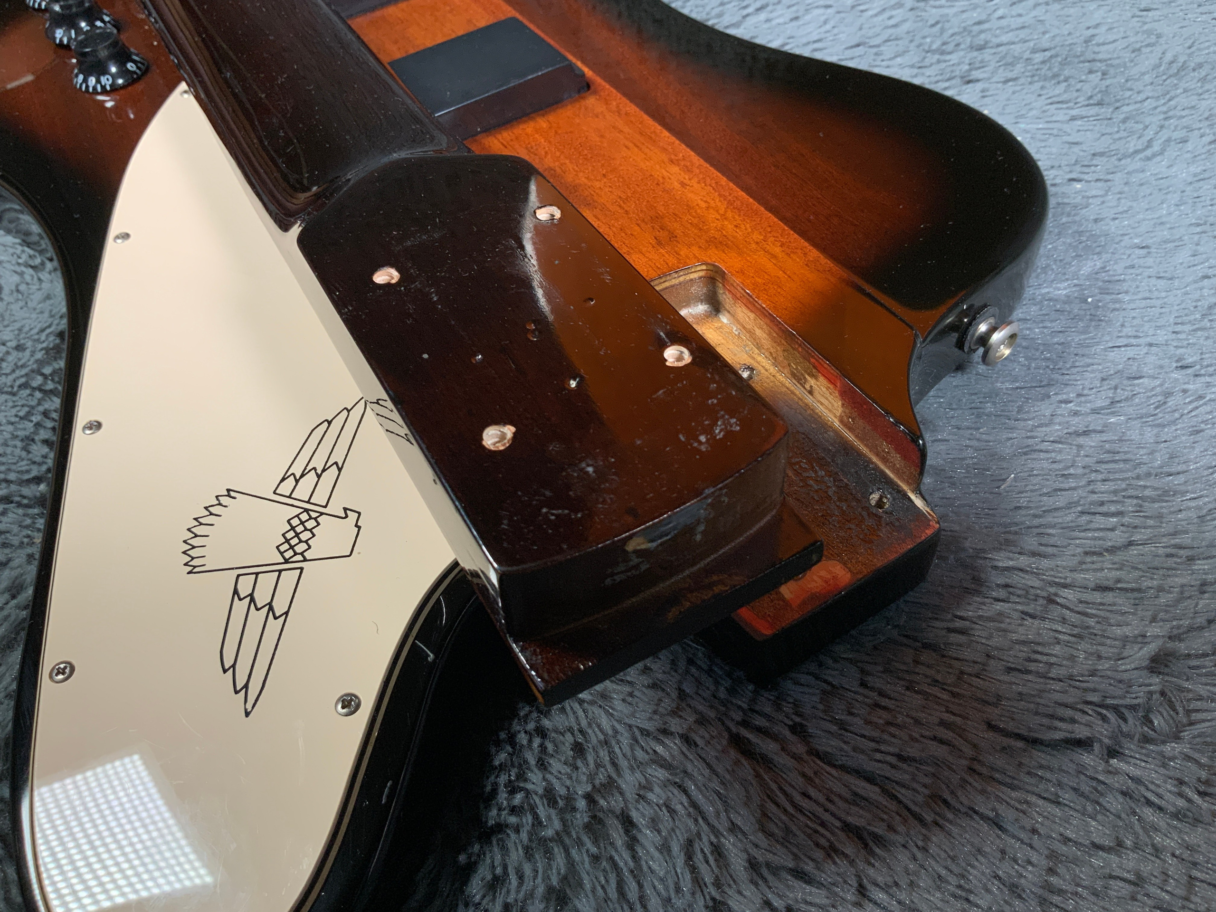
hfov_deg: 61.7
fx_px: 1019
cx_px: 608
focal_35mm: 29
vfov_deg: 48.2
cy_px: 456
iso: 32
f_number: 1.8
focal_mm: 3
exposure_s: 1/104
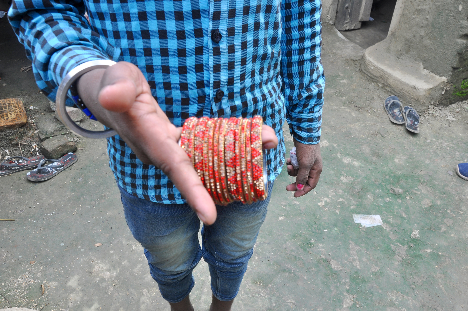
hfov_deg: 67.4
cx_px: 234
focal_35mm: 27
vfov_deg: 47.8
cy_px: 156
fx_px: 351
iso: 200
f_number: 10
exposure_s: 1/25
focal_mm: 18
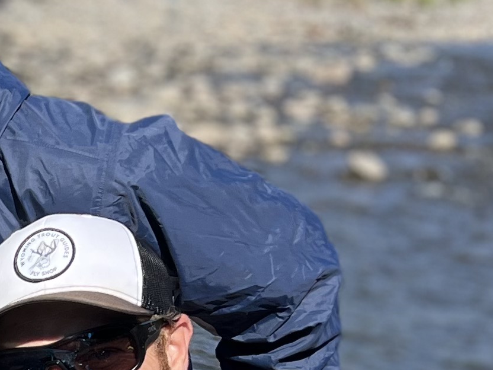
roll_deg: -2.7
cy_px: 533
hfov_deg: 14.8
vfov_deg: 11.3
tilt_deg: -18.4
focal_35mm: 126
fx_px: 1794
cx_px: -176
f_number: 1.5
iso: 50
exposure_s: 1/2252
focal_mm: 5.7
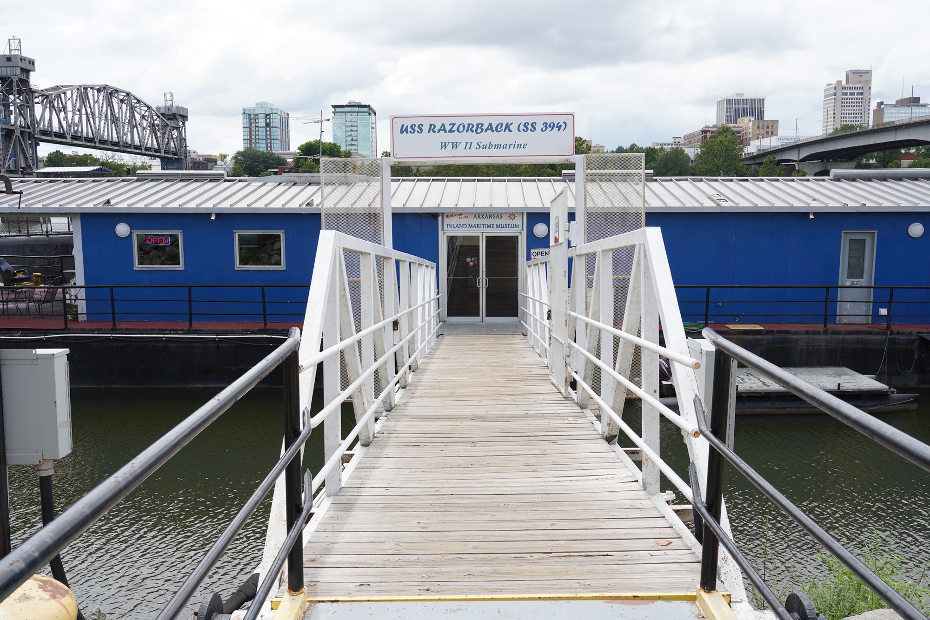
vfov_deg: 38.9
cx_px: 465
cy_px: 310
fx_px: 878
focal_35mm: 34
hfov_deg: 55.8
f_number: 11
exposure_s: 1/100
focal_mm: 34
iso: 100
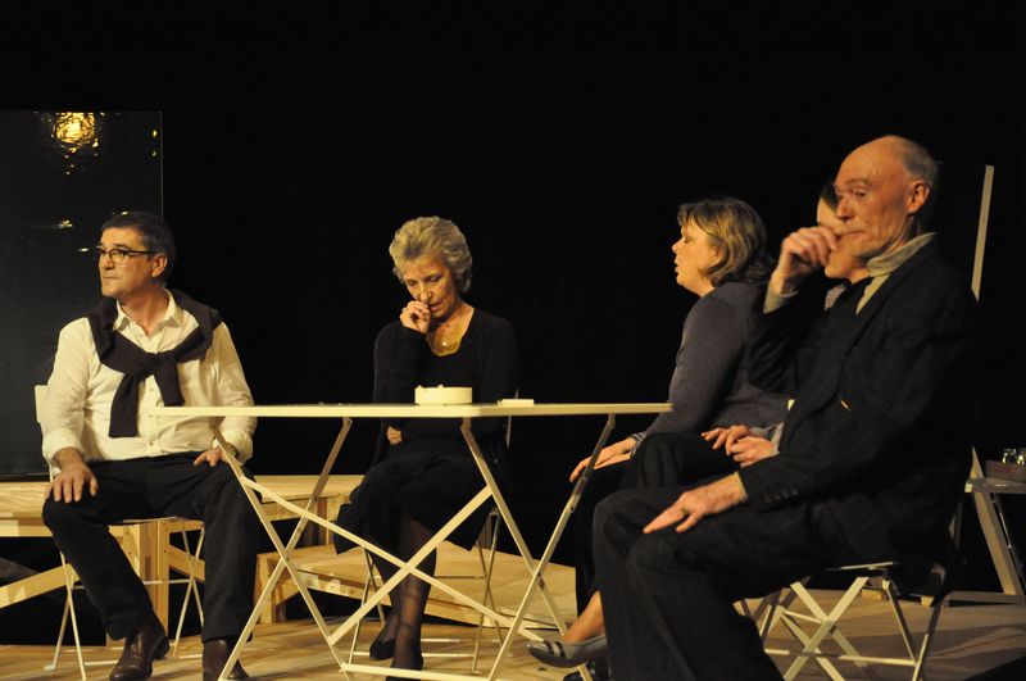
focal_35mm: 93
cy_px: 340
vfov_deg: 14.7
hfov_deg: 21.9
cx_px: 513
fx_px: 2647
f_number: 5.3
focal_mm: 62
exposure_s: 1/60
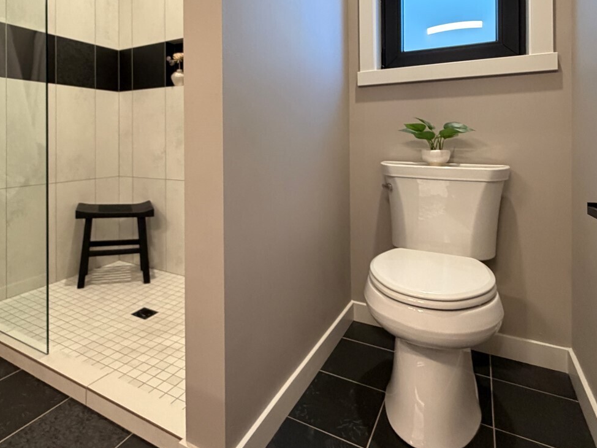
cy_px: 137
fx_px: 397
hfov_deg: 72.2
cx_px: 210
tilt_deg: -0.2
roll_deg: +0.4
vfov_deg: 57.1
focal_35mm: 23
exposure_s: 1/60
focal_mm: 2.22
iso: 500
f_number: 2.2
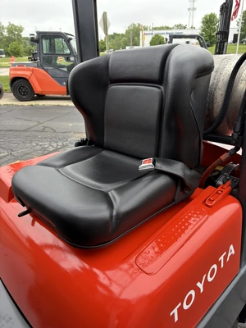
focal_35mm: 26
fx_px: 246
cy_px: 164
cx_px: 123
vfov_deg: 67.3
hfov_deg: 53.1
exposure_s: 1/462
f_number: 1.6
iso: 64
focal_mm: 5.96
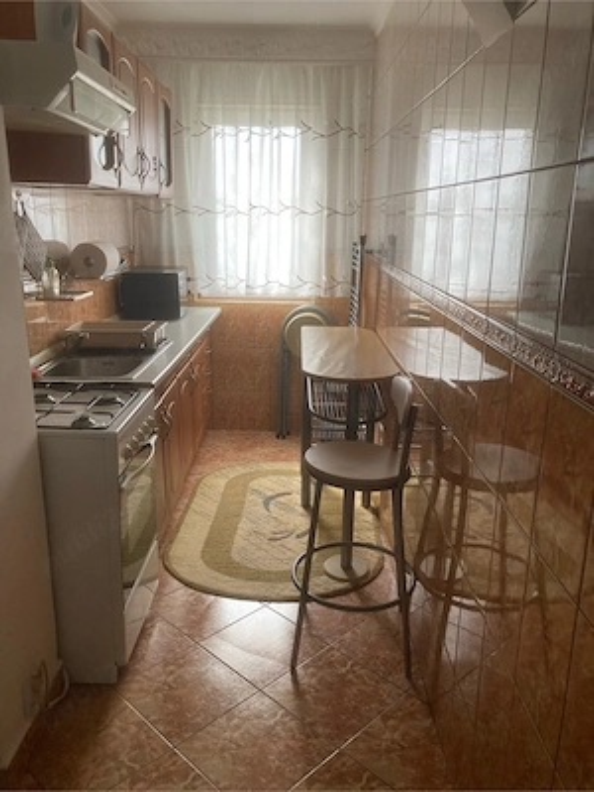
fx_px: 641
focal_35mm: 28
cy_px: 396
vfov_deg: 63.4
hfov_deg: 49.7
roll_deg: -0.8
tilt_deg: -14.1
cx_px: 297
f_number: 1.8
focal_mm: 3.99
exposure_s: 1/121
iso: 50
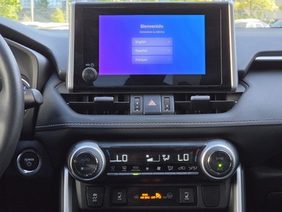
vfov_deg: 19.1
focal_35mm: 77
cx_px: 151
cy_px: 97
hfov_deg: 25.3
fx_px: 627
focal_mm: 7
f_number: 2.4
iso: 160
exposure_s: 1/120
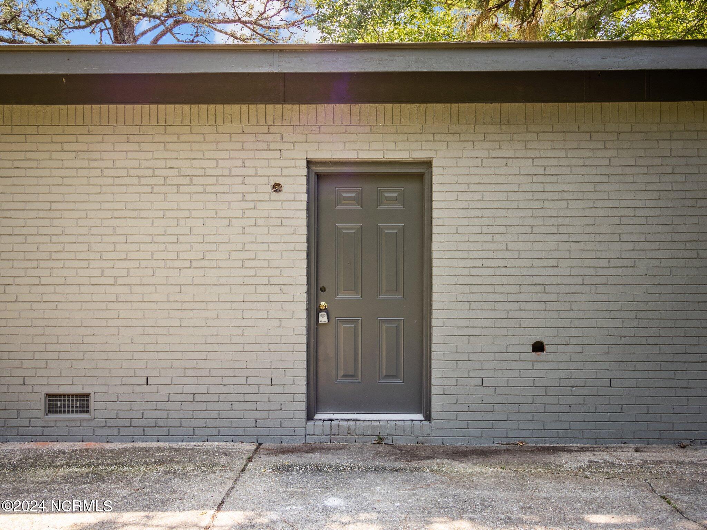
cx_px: 354
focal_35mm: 28
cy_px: 265
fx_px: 572
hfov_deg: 63.4
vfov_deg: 49.7
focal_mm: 14
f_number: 4
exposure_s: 1/160
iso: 200
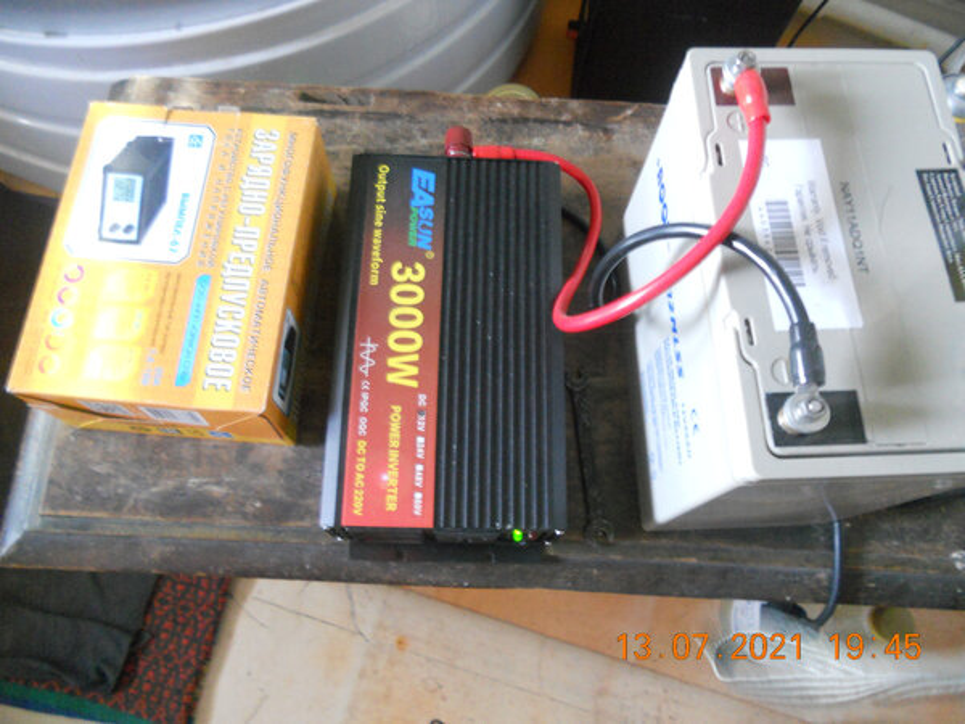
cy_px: 362
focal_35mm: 27
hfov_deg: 65.3
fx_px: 753
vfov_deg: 51.4
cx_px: 482
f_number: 3.2
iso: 400
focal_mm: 4.9
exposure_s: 1/6
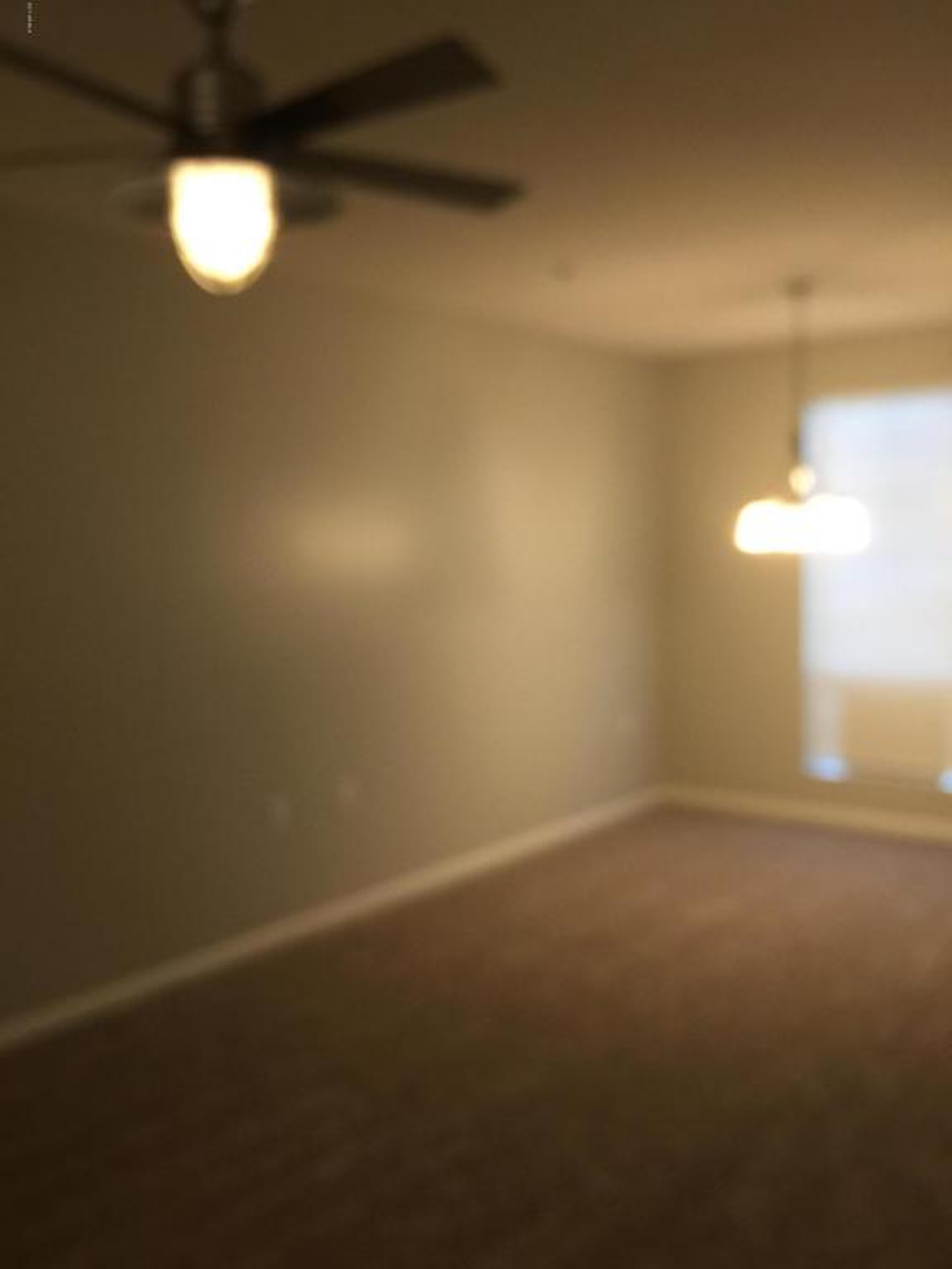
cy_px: 634
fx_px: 1063
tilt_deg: -2.9
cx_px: 476
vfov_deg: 61.7
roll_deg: +0.7
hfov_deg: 48.2
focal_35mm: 29
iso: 80
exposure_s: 1/15
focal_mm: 4.15
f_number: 2.2
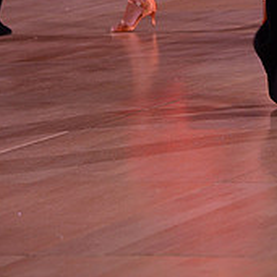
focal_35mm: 345
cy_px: -173
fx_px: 3123
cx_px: 297
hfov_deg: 5.1
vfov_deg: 5.0
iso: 2000
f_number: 6.3
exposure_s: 1/250
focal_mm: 120
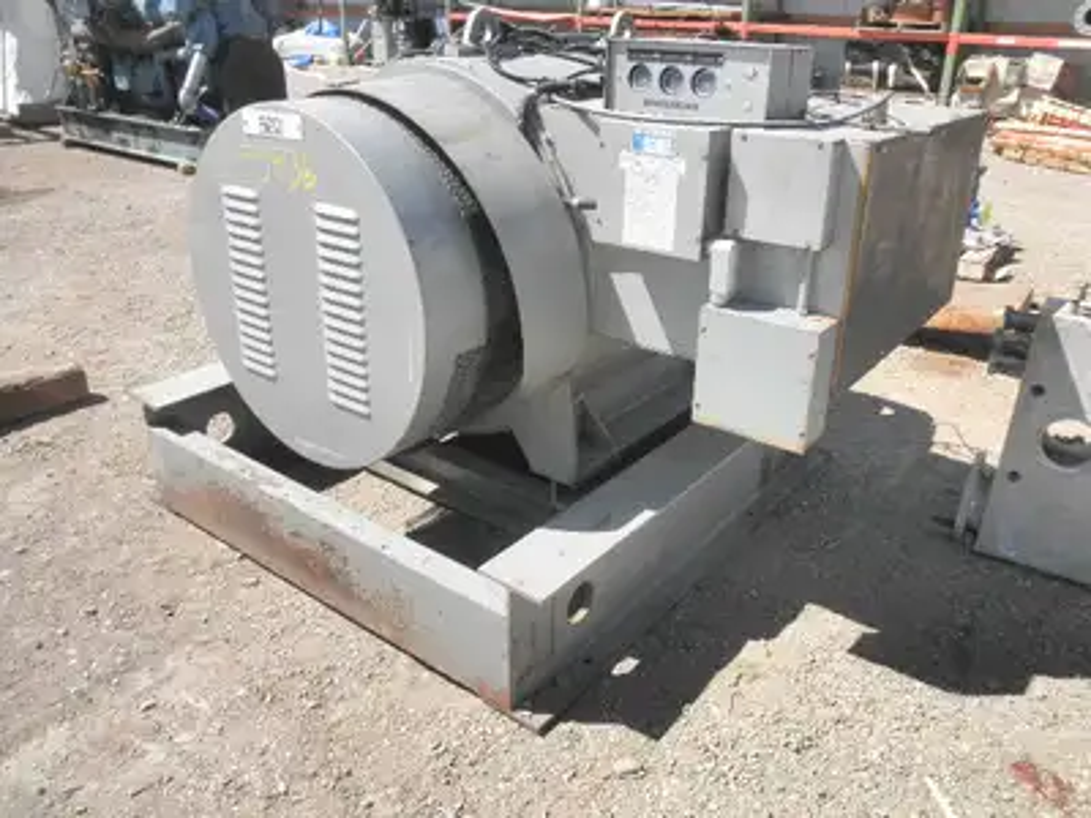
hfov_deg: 63.4
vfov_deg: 49.7
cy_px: 409
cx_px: 546
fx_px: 882
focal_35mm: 28
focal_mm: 5
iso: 64
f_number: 8.5
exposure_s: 1/80
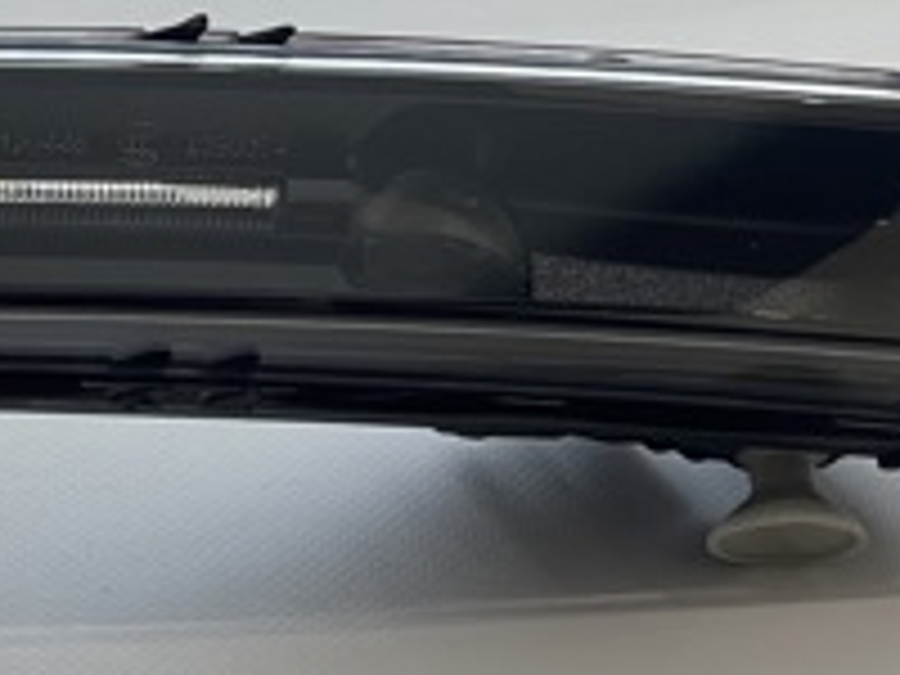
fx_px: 5330
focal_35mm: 205
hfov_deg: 9.6
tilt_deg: -31.4
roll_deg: +2.6
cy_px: 101
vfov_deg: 7.2
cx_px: 153
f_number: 2.2
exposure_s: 1/99
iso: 80
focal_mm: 7.5
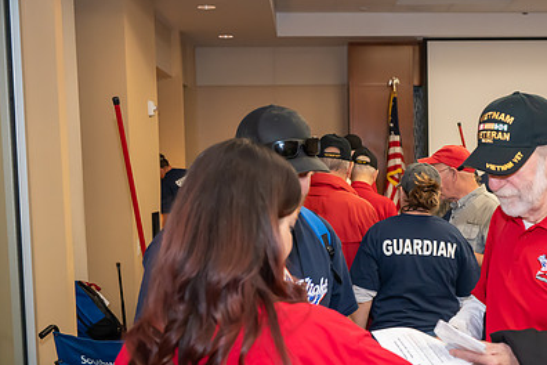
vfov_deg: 22.5
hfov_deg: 32.9
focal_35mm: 60
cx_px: 395
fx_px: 912
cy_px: 260
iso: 8000
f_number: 5
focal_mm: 41
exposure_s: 1/160
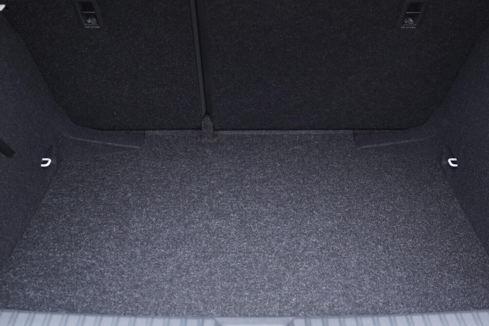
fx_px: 489
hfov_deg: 53.1
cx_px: 244
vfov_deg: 36.9
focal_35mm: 36
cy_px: 163
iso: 1000
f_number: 2.8
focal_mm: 24
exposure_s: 1/40
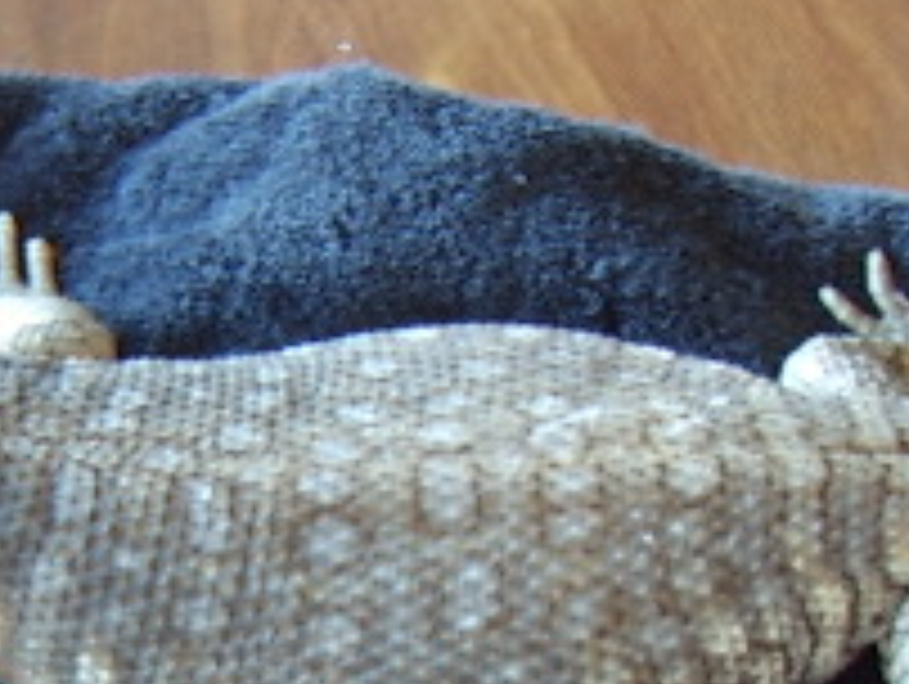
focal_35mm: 98
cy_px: 639
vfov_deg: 14.9
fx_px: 2576
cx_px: 608
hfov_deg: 19.9
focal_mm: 8.13
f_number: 2.7
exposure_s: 1/3
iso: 100
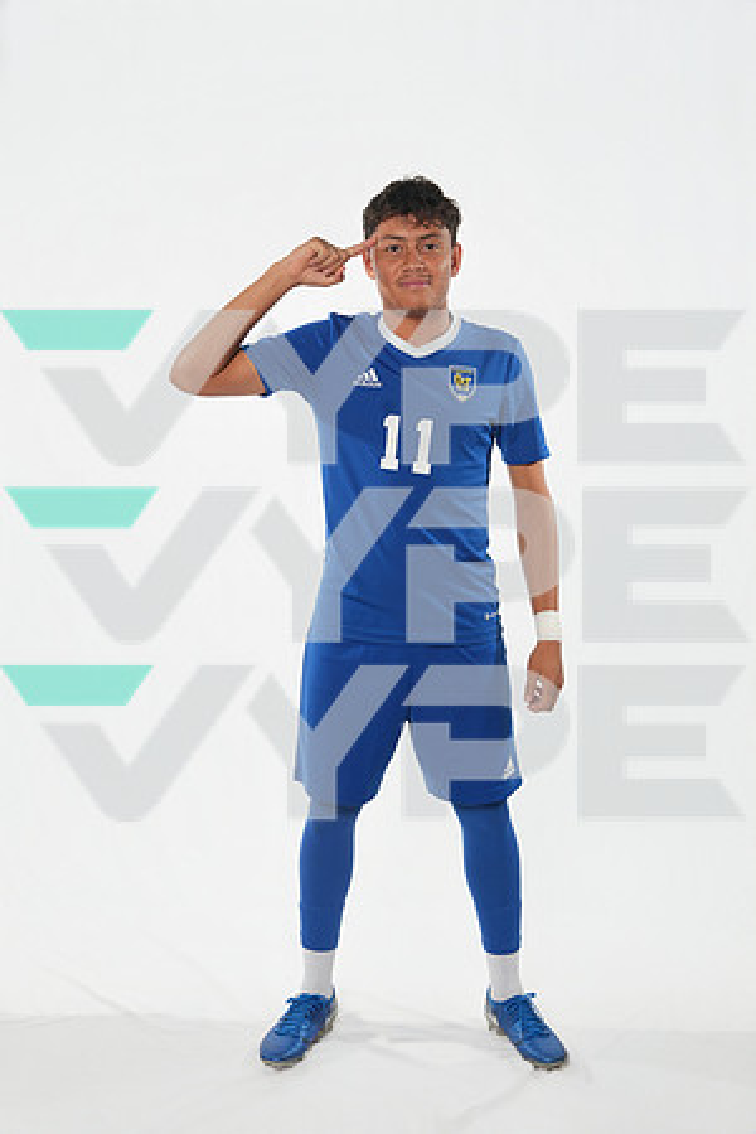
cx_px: 378
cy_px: 567
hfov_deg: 27.9
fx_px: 1524
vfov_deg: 40.8
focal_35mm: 48
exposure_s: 1/125
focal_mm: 48.4
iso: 500
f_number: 8
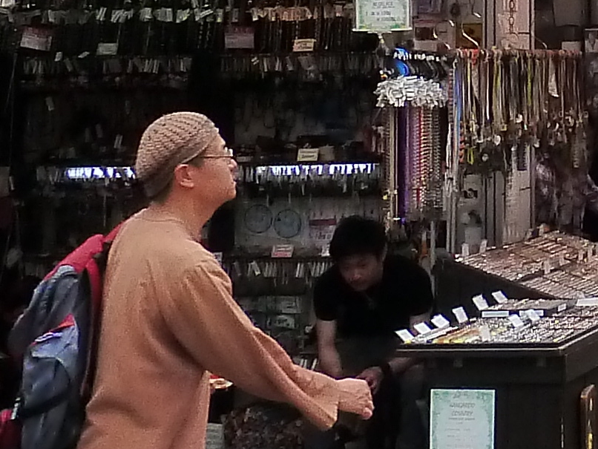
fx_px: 2143
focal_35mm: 124
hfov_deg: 14.6
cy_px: -166
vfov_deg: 11.6
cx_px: 937
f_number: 4
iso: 200
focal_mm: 4.1
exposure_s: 1/400
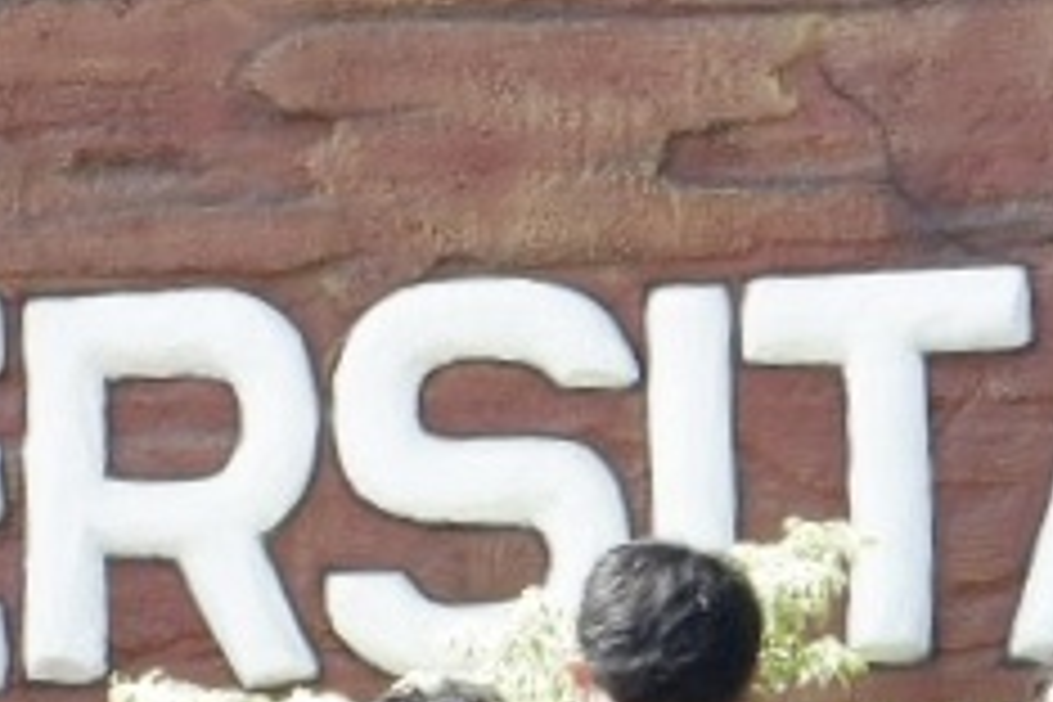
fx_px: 10617
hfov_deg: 5.5
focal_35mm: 363
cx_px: 2556
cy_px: 796
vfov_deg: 3.8
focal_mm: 35
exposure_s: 1/60
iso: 200
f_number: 11
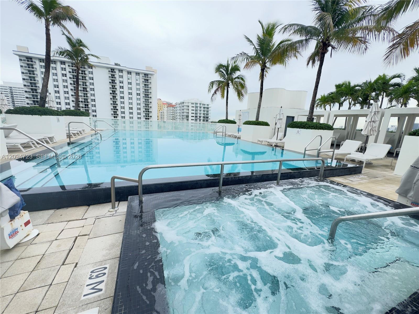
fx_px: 169
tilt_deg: -12.3
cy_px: 157
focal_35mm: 14
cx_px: 210
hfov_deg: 102.1
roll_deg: -2.2
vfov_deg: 85.7
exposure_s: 1/297
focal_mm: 2.22
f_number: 2.2
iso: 40
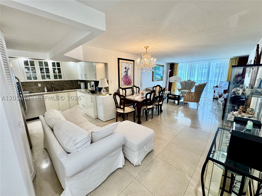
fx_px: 106
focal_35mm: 14
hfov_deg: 102.1
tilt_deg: -11.7
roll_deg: +0.8
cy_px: 98
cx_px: 131
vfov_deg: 85.7
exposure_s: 1/120
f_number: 2.2
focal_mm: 2.22
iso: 200
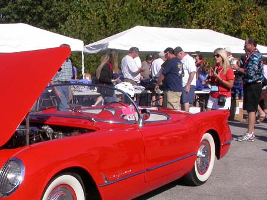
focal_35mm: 67
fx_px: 517
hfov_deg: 28.4
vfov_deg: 21.8
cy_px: 139
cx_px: 52
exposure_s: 1/505
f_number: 7.5
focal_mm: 7.85
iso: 100
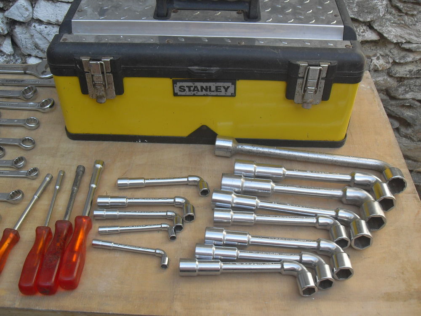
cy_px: 158
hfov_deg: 50.1
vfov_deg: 38.7
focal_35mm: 37
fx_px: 450
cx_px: 210
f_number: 2.8
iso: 80
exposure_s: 1/125
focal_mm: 6.3
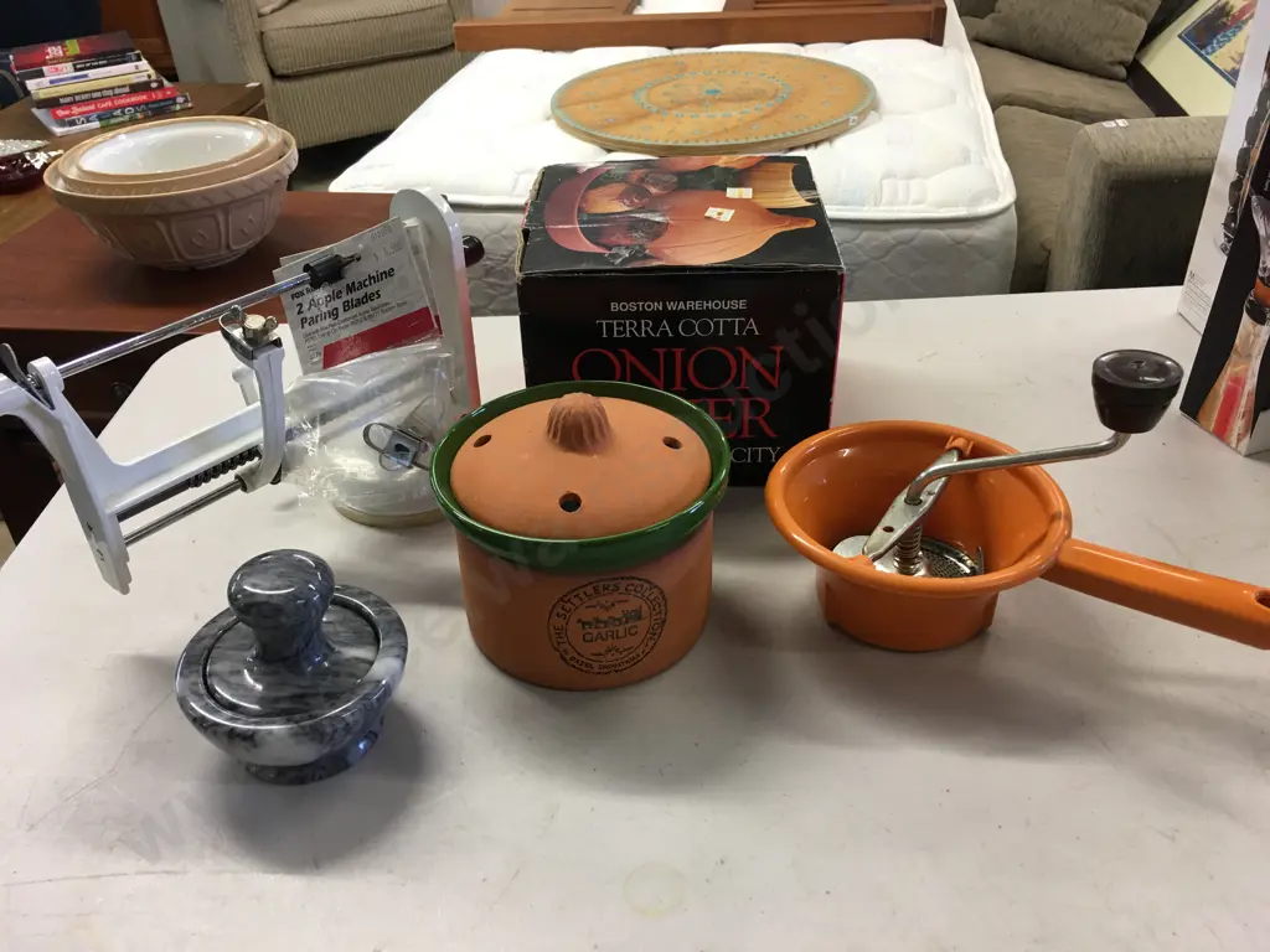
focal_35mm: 29
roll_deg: +2.9
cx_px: 635
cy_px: 476
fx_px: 1064
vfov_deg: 48.2
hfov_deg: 61.7
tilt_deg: -31.8
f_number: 2.2
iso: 64
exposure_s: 1/33
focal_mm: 4.15
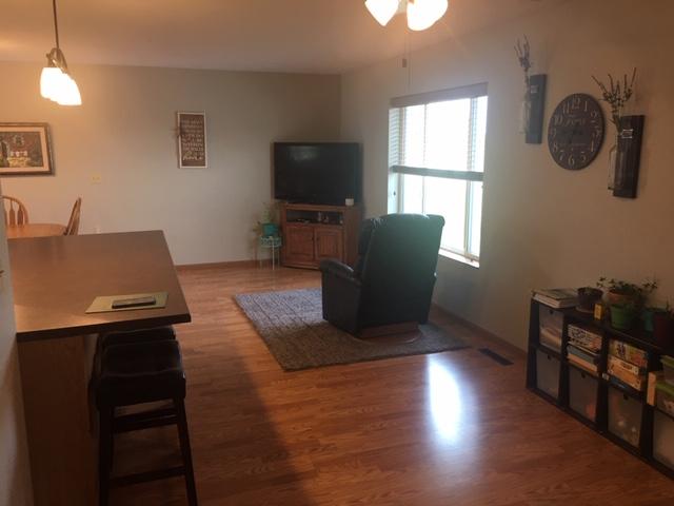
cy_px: 253
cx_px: 337
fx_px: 565
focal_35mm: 29
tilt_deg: -9.8
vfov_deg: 48.2
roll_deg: -0.8
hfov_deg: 61.7
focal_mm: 4.15
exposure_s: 1/15
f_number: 2.2
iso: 25
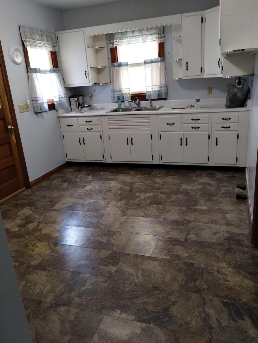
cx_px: 129
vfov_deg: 63.4
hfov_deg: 49.8
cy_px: 172
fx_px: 278
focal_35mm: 28
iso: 691
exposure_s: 1/30
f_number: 1.8
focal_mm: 4.27
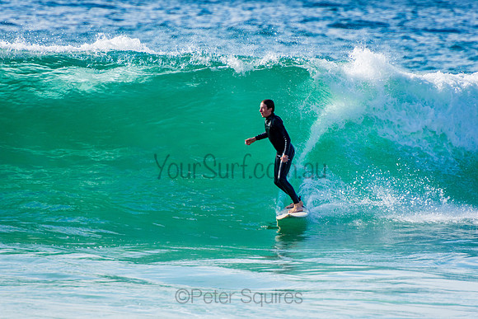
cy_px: 160
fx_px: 7968
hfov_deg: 3.4
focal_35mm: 600
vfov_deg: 2.3
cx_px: 239
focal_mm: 400
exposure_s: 1/2000
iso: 500
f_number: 5.6
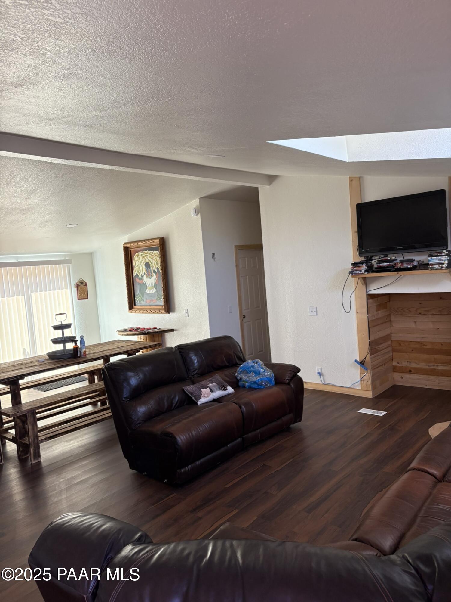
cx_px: 226
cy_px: 301
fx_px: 452
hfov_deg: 53.1
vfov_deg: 67.3
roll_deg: +3.8
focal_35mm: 26
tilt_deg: -3.8
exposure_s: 1/69
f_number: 1.6
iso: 125
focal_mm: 5.96
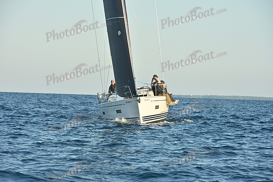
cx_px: 136
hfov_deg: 10.3
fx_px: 1517
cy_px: 91
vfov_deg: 6.9
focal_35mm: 200
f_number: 11
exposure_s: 1/1000
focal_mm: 200
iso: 800
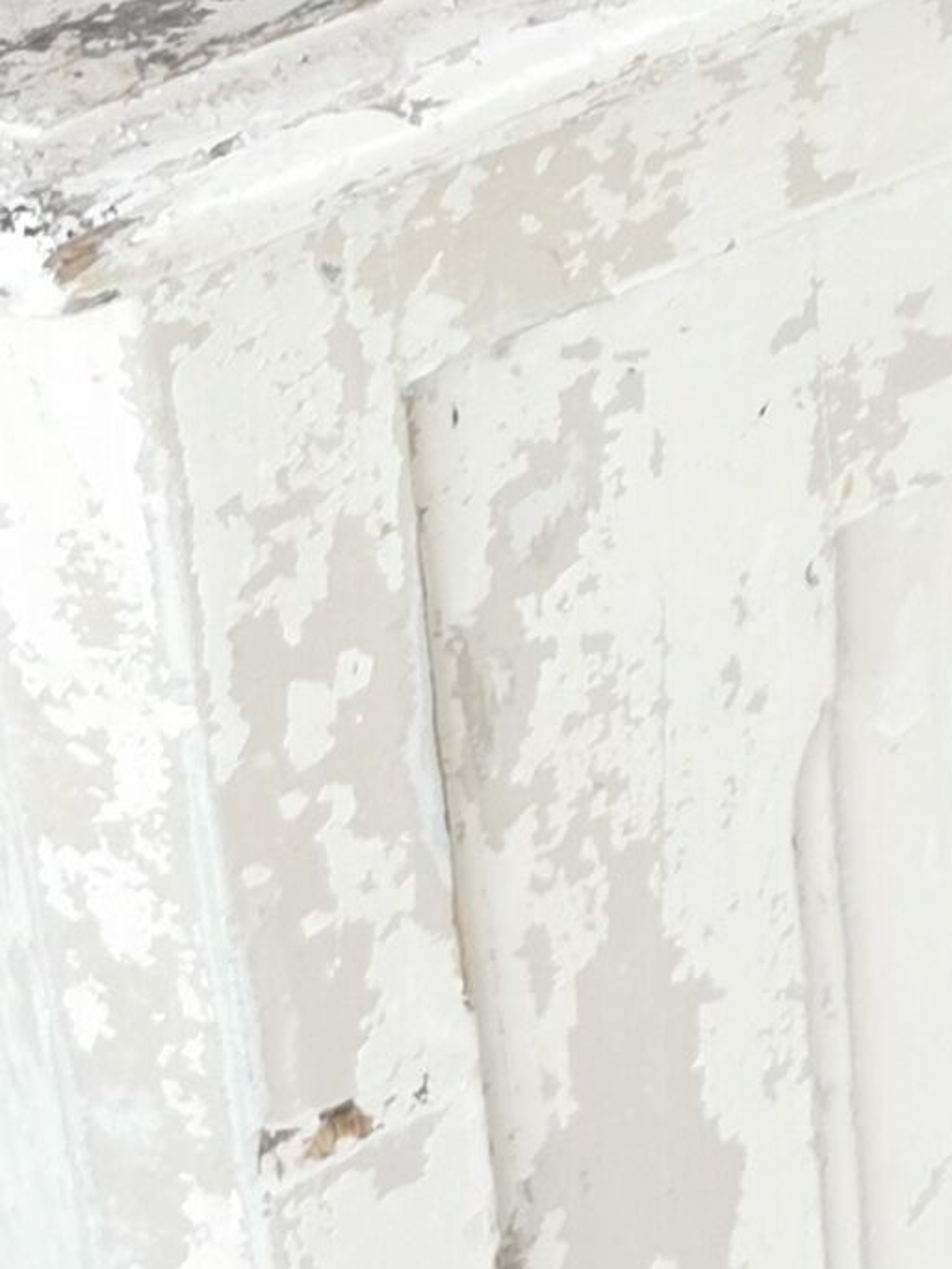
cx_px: 1381
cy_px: -892
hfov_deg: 10.0
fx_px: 5280
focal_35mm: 144
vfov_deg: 12.7
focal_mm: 5.56
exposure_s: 1/241
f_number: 1.6
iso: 50
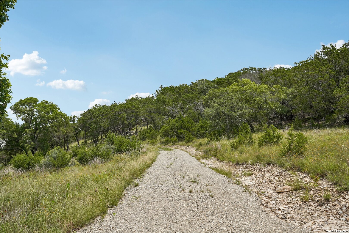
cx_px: 174
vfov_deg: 37.9
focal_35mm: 35
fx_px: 339
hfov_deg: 54.4
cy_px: 116
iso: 100
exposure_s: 1/400
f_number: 8
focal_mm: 35
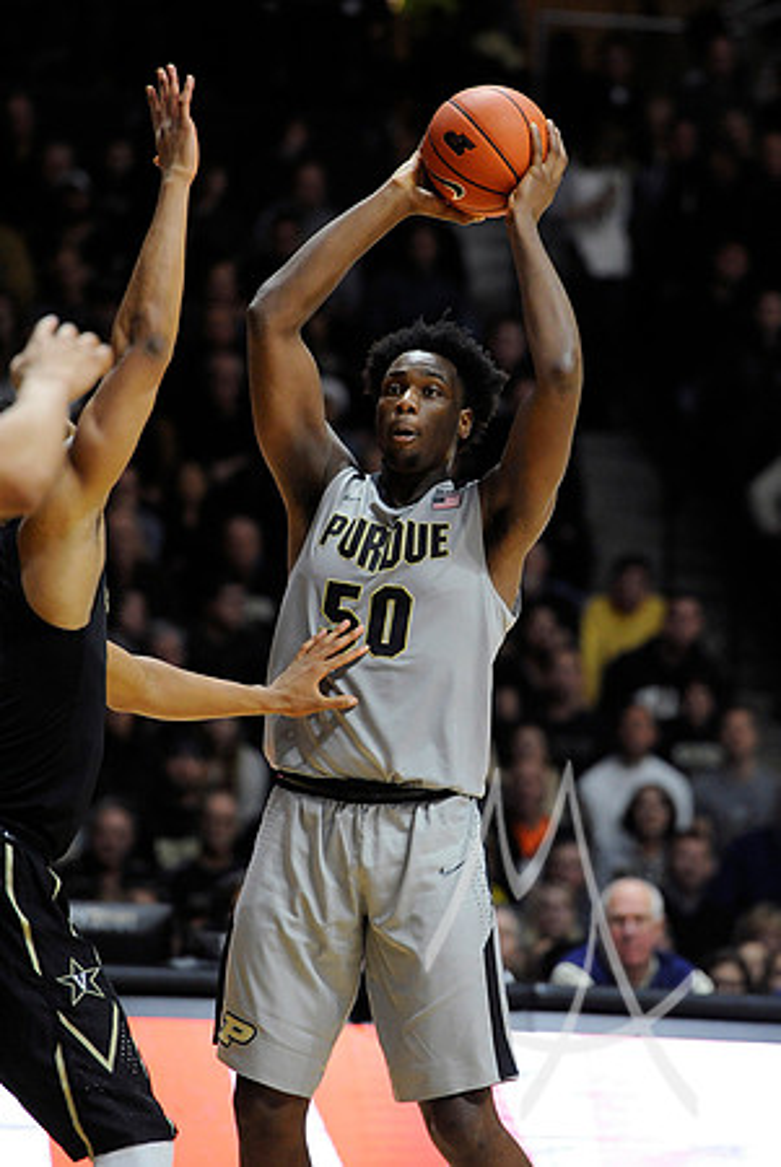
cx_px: 390
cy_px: 584
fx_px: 6493
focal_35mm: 200
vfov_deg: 10.3
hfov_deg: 6.9
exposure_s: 1/1000
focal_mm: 200
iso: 4000
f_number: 3.5
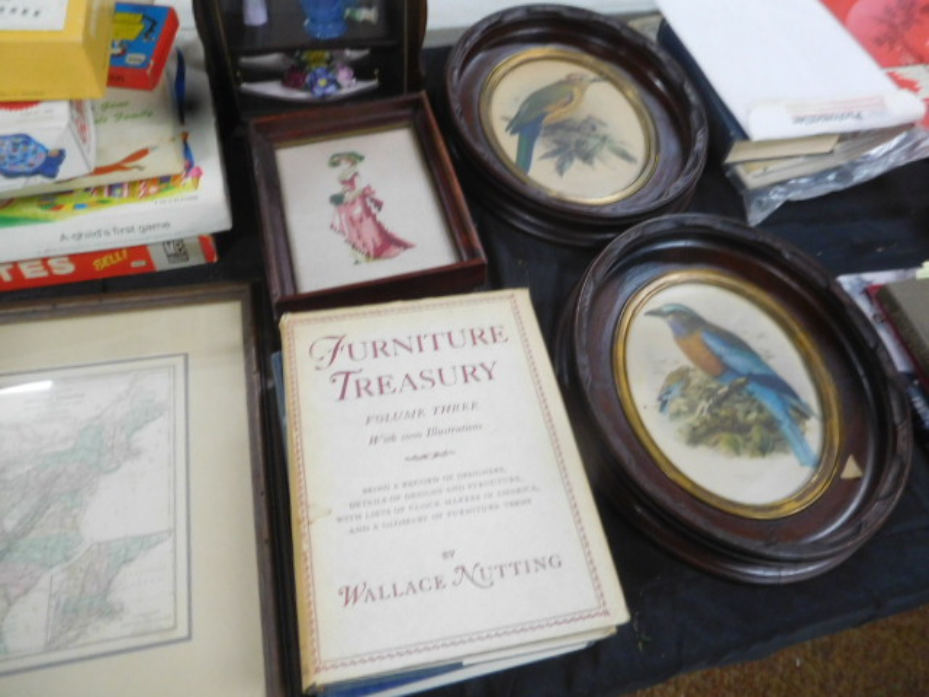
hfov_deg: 69.4
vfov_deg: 54.9
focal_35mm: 25
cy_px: 348
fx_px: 671
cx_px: 464
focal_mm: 4.5
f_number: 3.4
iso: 400
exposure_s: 1/15
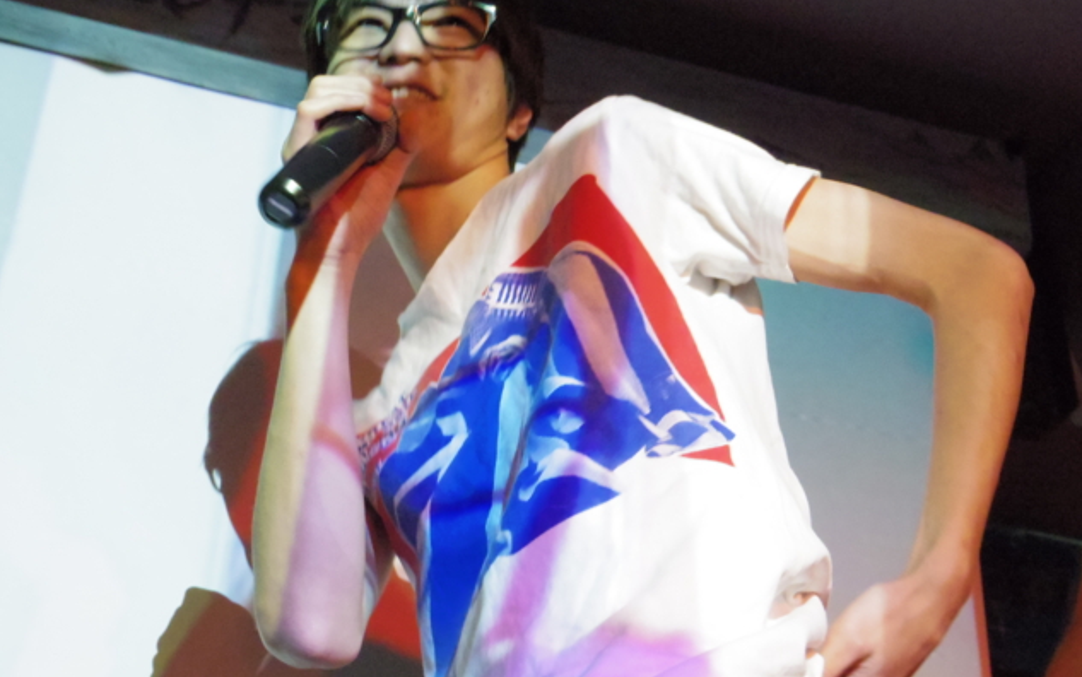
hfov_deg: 34.0
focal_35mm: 60
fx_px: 1770
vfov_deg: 21.6
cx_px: 540
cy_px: 296
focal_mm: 10.2
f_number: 3.5
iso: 3200
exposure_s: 1/100
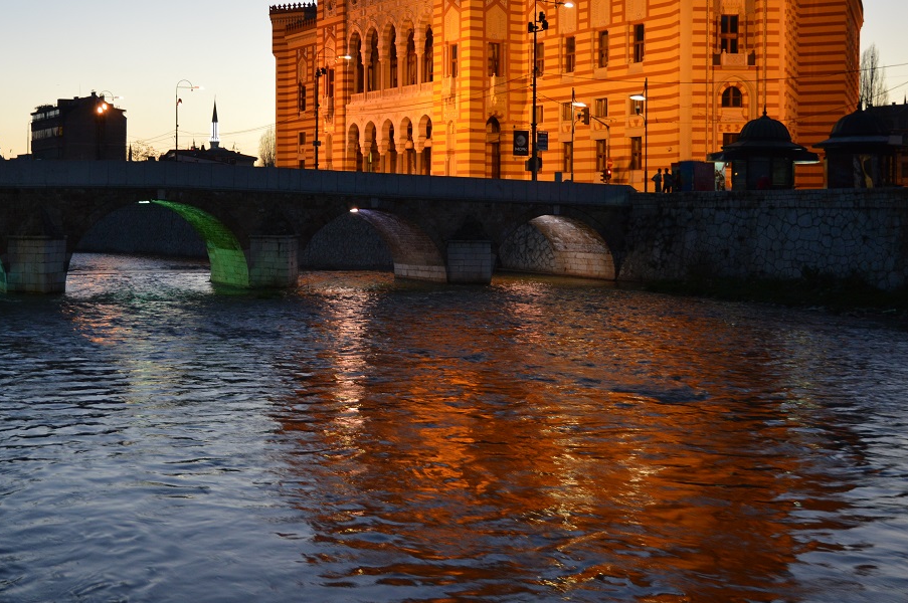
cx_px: 306
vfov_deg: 27.9
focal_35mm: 48
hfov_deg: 40.7
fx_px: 1209
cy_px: 209
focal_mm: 24
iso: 450
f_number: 4
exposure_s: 1/15
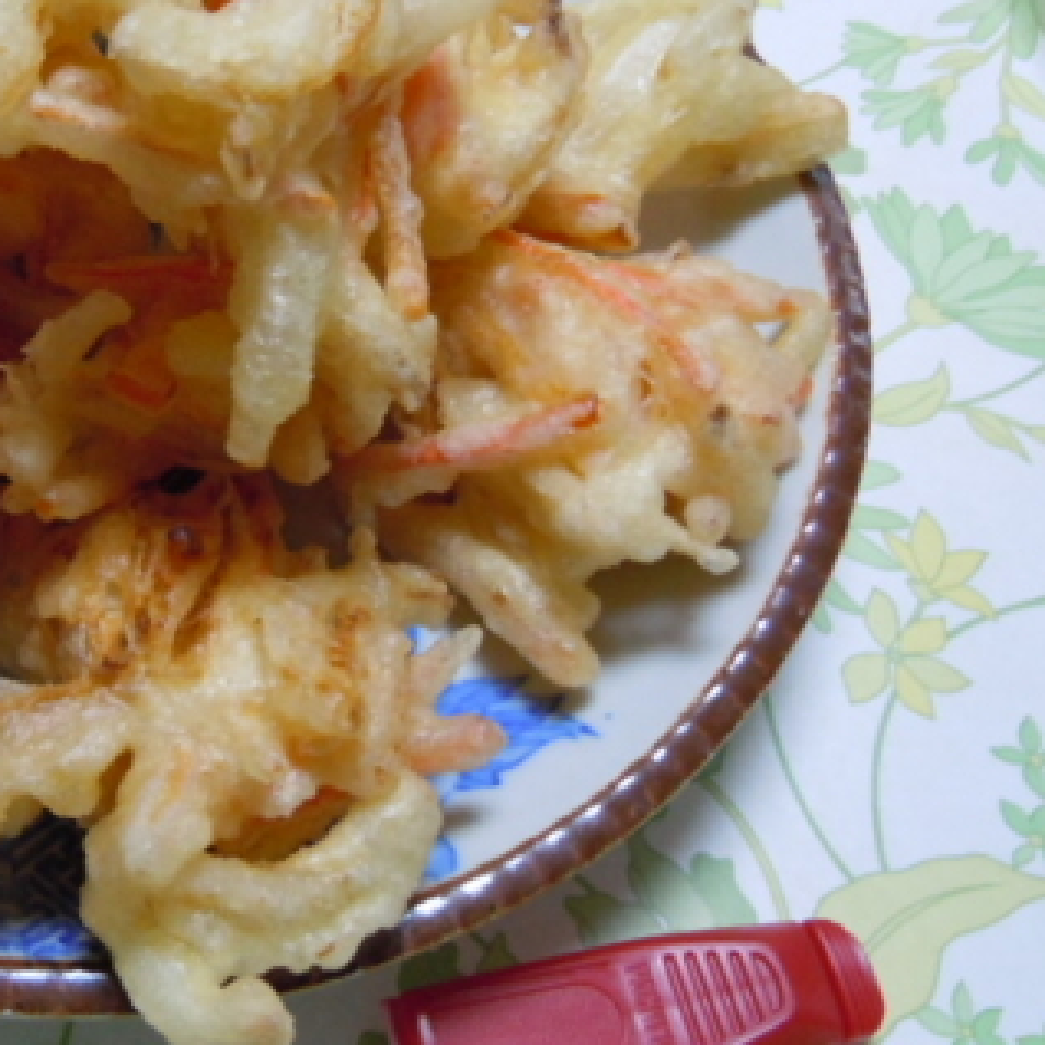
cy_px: 352
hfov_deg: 32.2
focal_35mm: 50
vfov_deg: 33.7
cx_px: 82
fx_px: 1708
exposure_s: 1/15
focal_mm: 5.4
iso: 400
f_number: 3.5
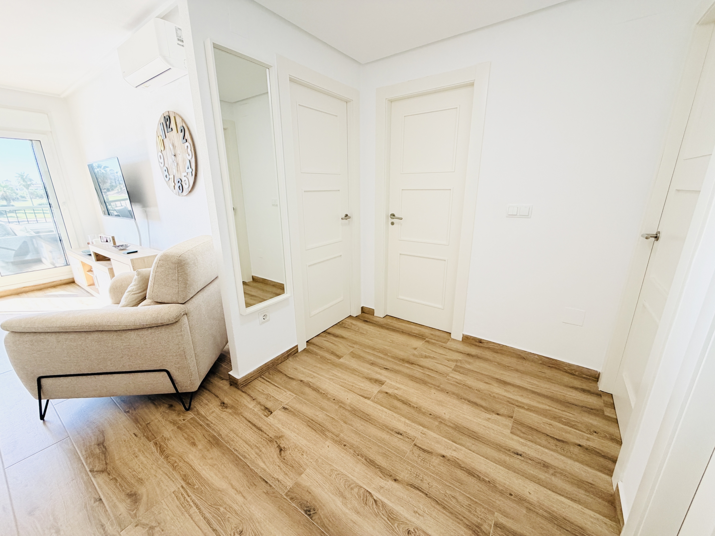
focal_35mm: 14
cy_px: 268
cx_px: 358
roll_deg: +1.2
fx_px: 289
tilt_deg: -15.7
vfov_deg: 85.7
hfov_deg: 102.1
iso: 160
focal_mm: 2.22
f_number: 2.2
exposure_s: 1/121
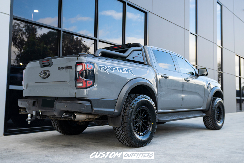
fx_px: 203
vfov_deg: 43.6
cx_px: 122
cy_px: 82
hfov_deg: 61.9
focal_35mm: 30
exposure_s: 1/60
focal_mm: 30
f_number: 4
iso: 160
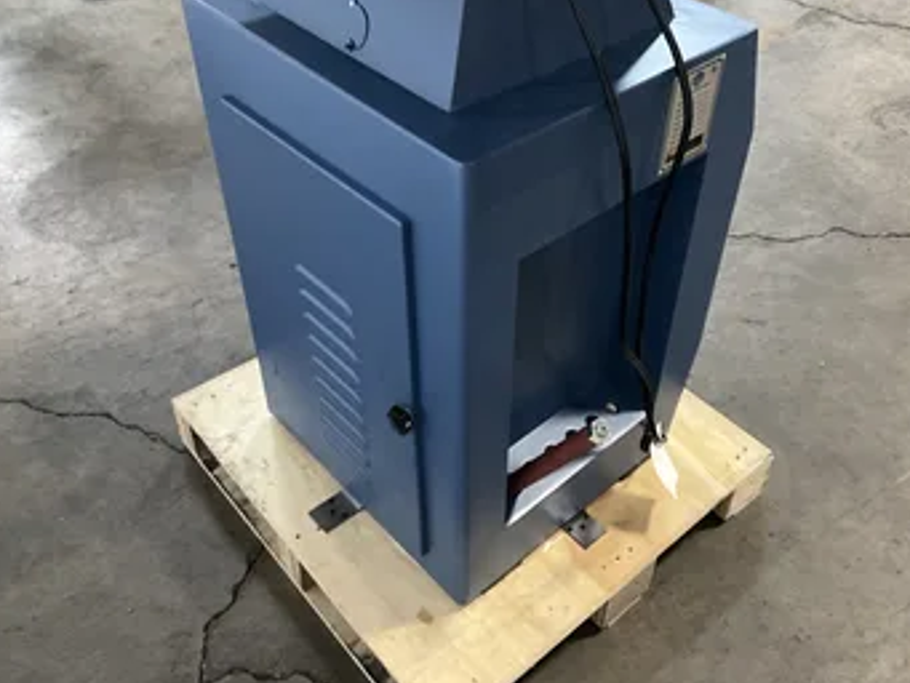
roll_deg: -3.0
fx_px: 894
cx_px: 512
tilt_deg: -39.4
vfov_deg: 41.8
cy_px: 301
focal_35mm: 34
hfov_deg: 53.8
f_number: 1.8
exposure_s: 1/30
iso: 400
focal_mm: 3
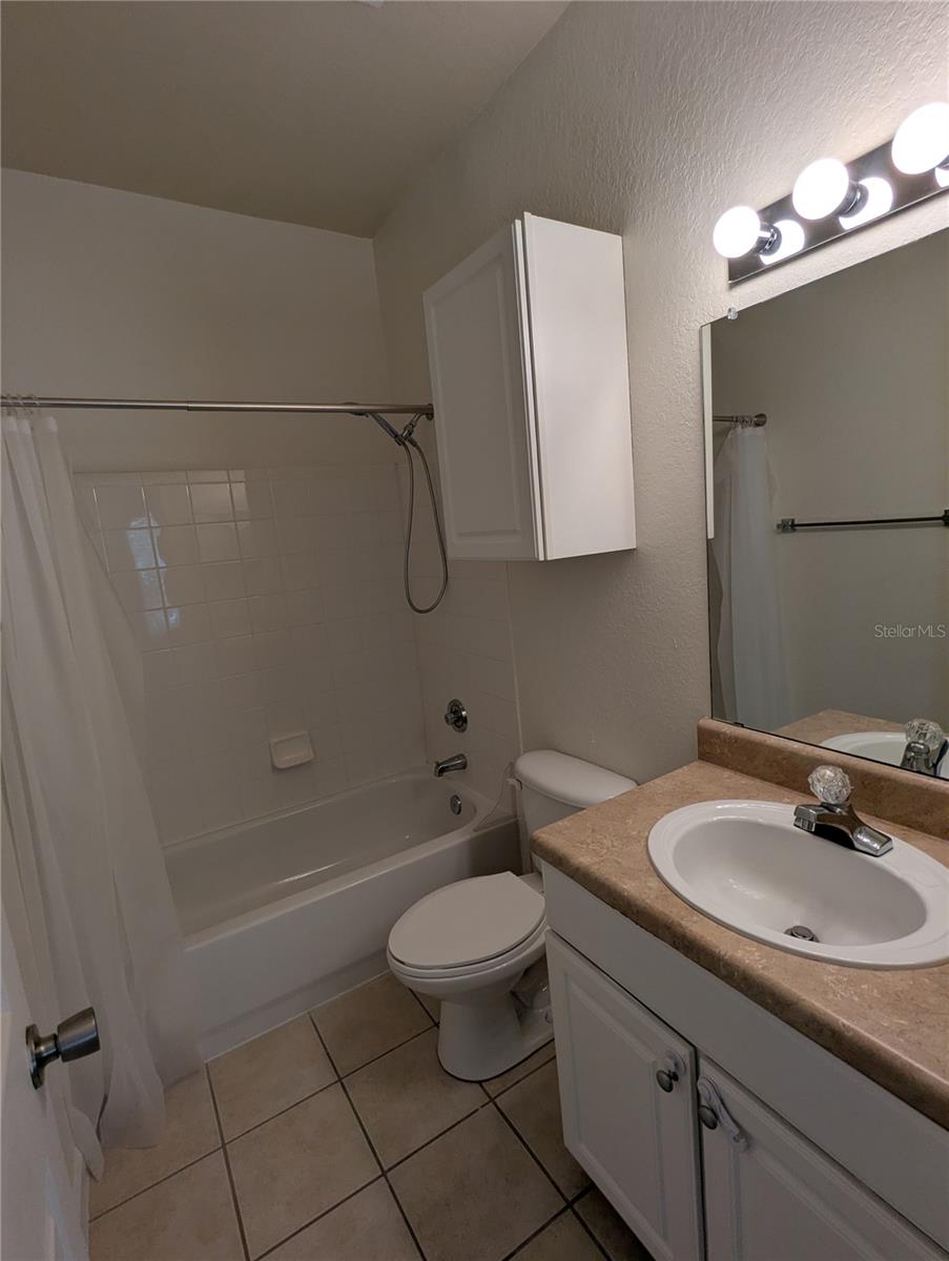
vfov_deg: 94.4
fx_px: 584
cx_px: 474
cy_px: 630
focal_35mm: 16
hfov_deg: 78.2
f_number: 2.2
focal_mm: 2.35
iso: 65
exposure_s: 1/120
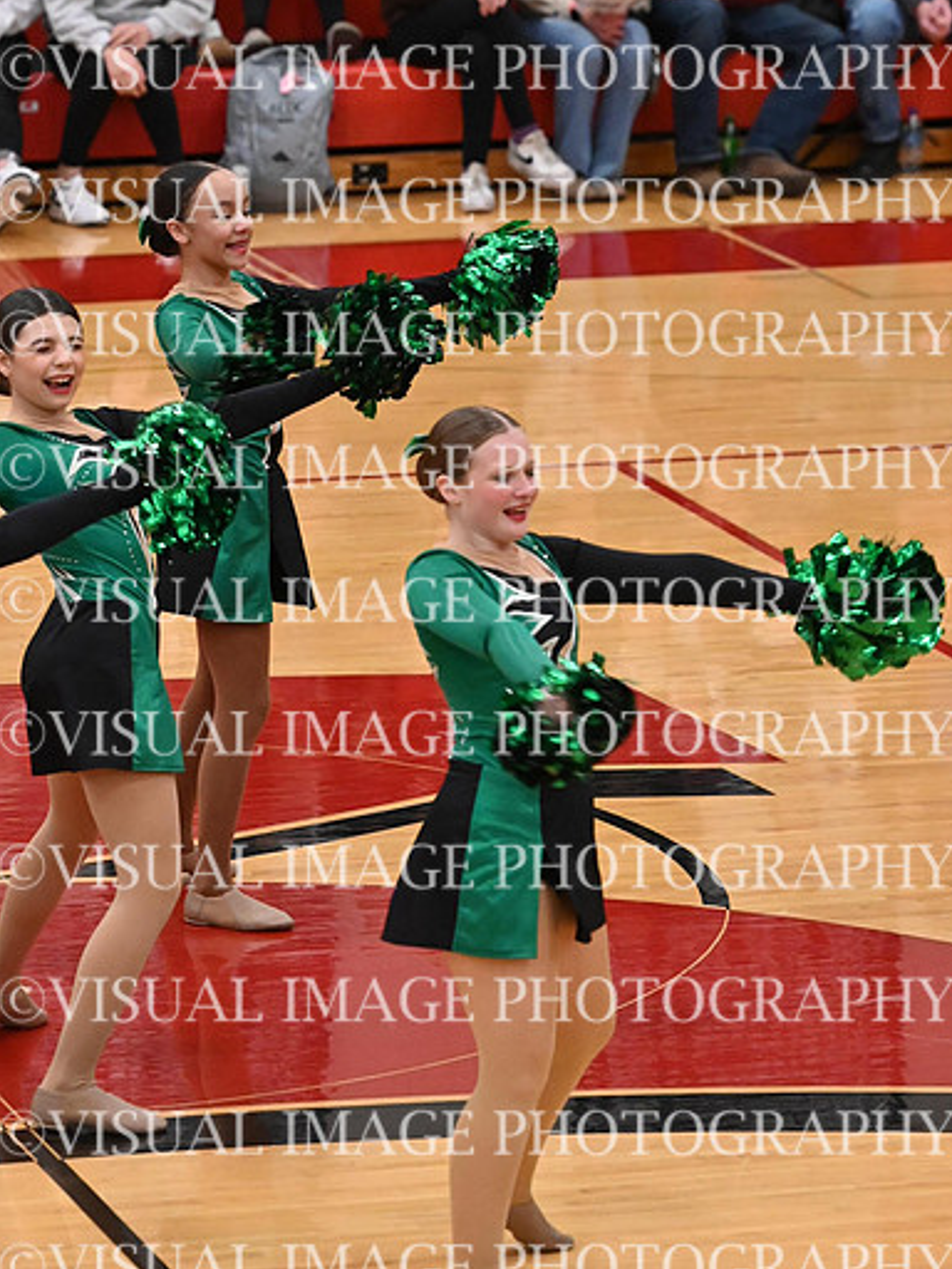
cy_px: 667
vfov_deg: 8.1
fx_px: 8984
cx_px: 477
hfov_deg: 6.1
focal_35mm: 245
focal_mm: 150
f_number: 4
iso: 8000
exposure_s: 1/400
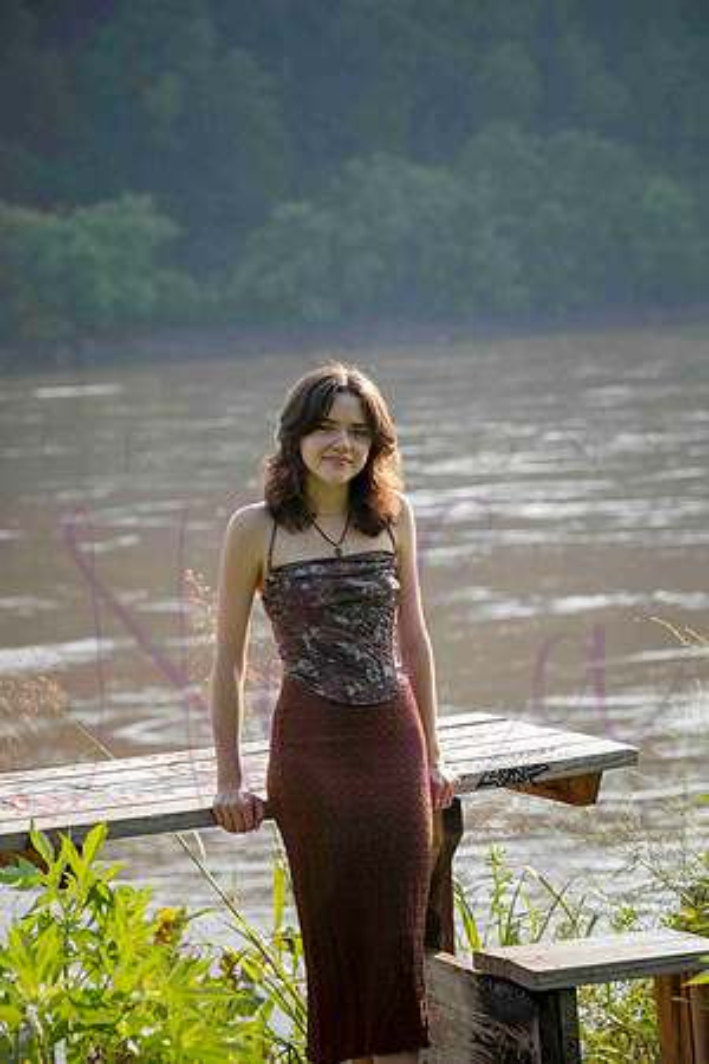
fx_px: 3545
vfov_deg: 17.1
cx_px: 354
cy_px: 532
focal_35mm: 120
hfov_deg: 11.4
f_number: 6.3
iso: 400
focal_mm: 120
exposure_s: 1/320
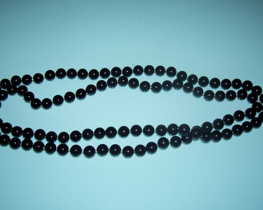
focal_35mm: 41
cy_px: 111
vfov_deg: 36.5
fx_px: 319
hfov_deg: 44.8
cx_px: 133
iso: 80
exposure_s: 1/64
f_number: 2.7
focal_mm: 5.6
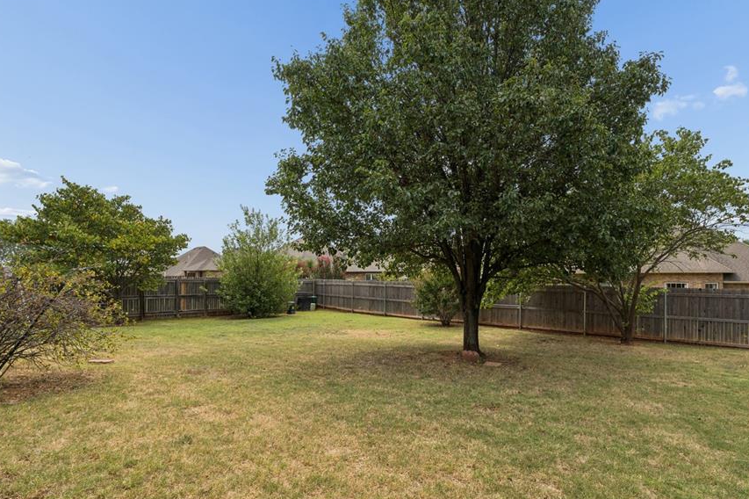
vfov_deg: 67.2
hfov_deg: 89.2
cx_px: 438
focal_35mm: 18
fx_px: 374
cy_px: 271
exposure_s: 1/250
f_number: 10
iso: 200
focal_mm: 10
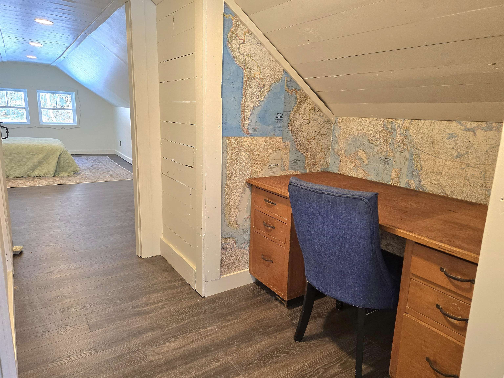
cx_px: 252
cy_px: 189
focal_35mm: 23
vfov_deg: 58.9
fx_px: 335
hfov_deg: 73.9
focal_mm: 6.3
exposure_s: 1/120
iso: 200
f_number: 1.7
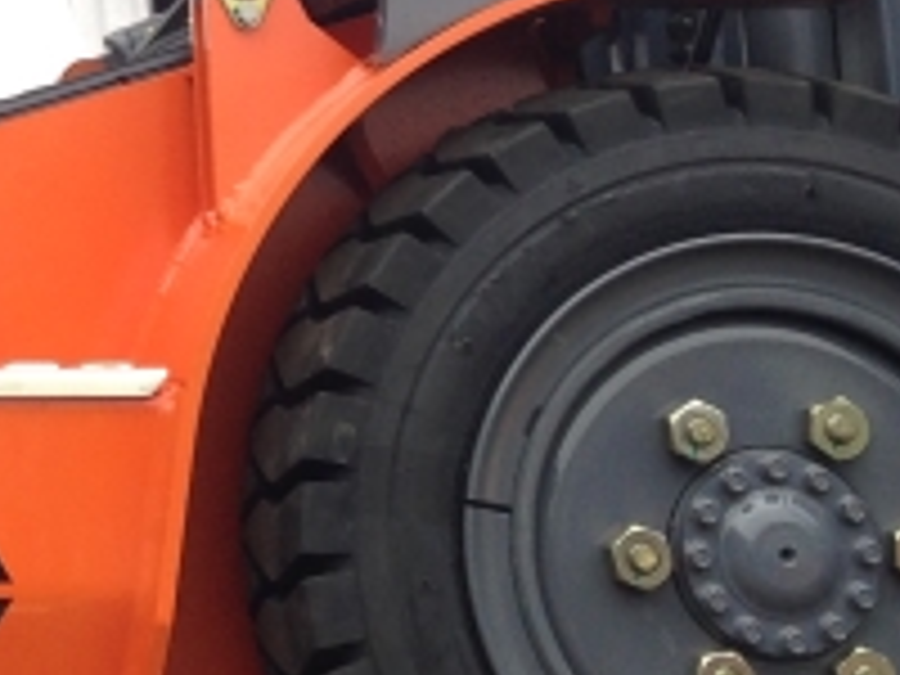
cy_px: -270
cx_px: -392
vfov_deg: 10.9
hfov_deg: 14.1
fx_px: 3432
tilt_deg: +12.5
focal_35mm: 132
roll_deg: +2.7
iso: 50
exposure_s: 1/144
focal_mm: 4.12
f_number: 2.4
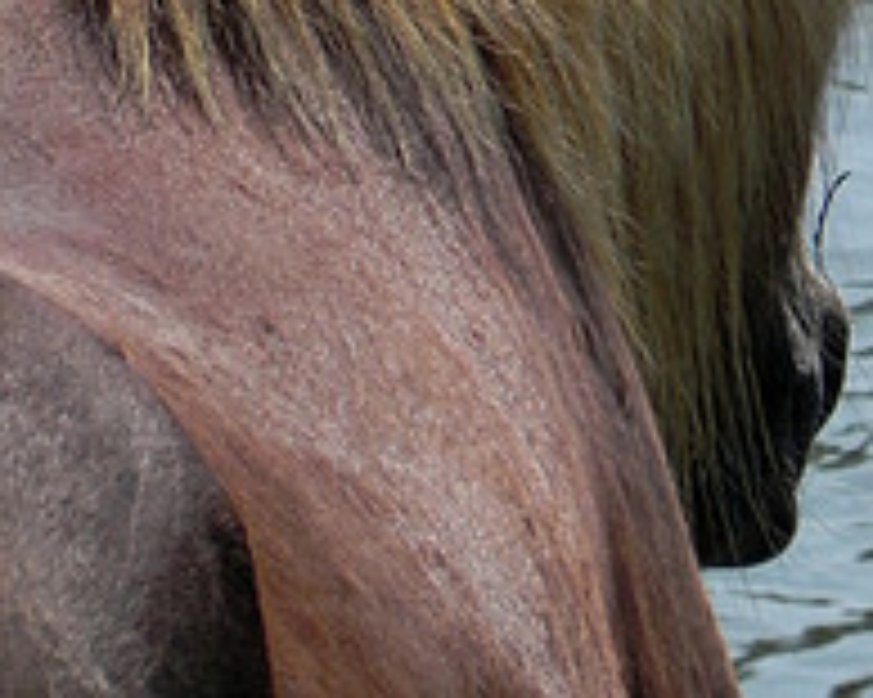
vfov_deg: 1.0
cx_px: 686
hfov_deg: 1.3
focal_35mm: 1535
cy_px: -9
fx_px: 39641
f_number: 5.6
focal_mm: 120
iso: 160
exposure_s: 1/1000
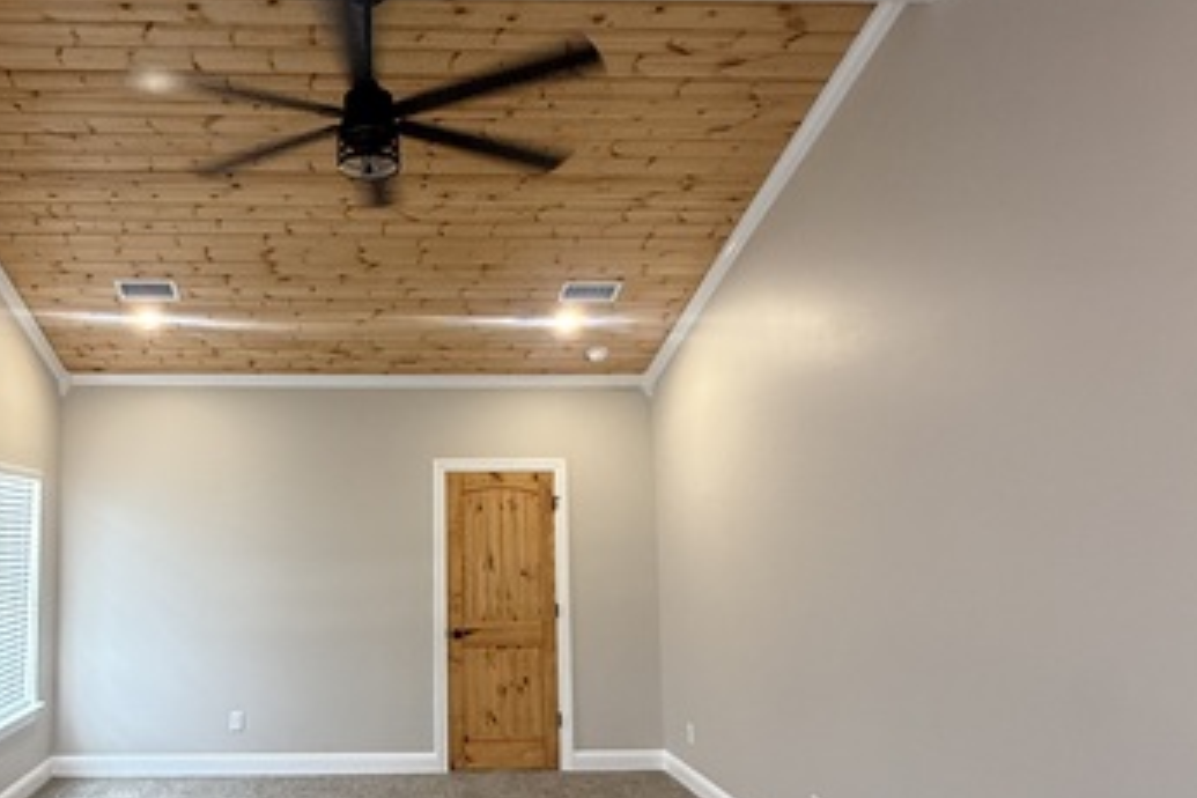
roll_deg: -0.5
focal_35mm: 27
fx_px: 898
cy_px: 451
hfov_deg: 65.4
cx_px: 389
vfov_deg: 47.8
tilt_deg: +5.0
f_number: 2.2
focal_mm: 2.22
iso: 250
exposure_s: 1/60
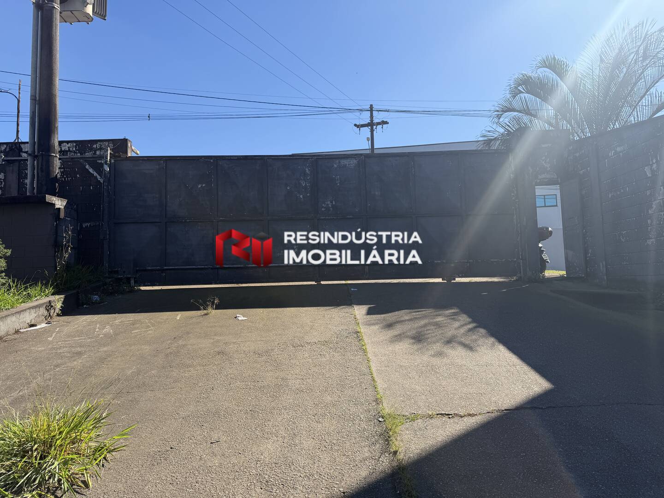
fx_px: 460
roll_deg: +1.3
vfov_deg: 56.8
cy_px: 249
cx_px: 332
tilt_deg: +5.3
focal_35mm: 24
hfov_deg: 71.6
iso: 80
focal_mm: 6.76
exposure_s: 1/2525
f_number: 1.78
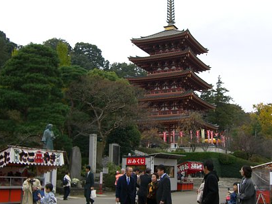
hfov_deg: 39.6
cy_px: 99
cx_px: 148
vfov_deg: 30.3
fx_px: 377
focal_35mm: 48
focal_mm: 6.2
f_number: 2.7
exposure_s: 1/125
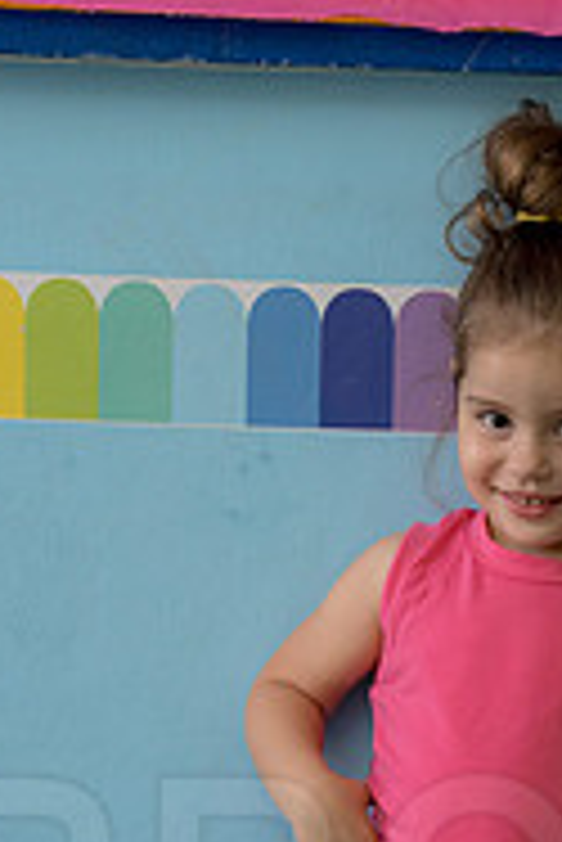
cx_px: 463
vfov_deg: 9.7
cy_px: 892
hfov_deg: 6.6
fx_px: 4885
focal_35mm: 209
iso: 1600
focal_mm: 87
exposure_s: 1/160
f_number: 5.6
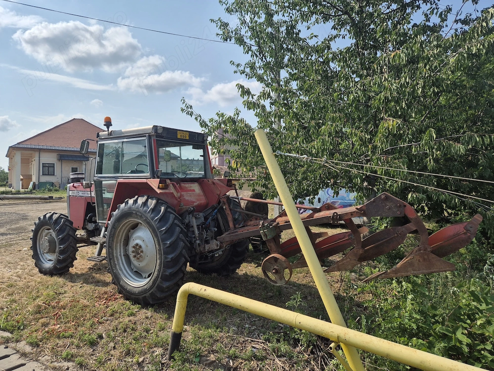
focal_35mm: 23
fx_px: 328
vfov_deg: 58.9
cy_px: 186
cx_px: 247
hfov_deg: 73.9
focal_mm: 5.4
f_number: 1.8
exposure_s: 1/2928
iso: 25
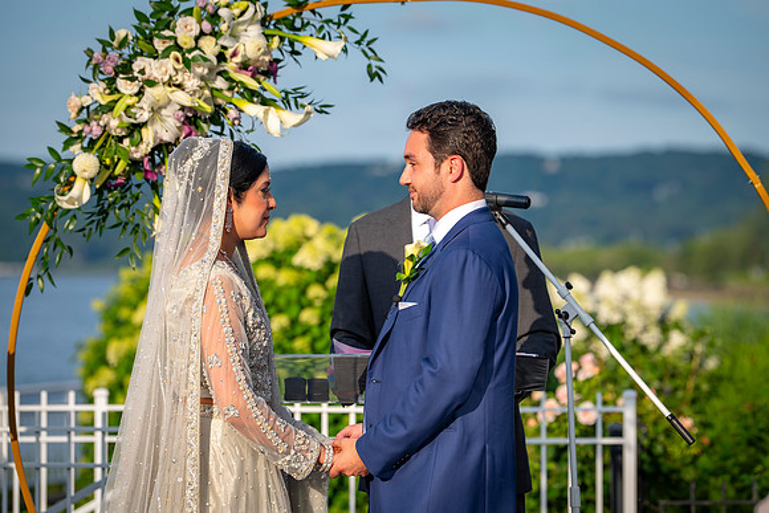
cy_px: 246
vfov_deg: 7.6
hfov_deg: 11.3
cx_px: 384
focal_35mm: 181
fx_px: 3872
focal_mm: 170
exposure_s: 1/1000
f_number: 4.5
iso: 160
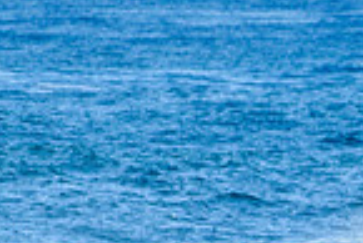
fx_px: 24698
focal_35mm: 2447
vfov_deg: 0.6
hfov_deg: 0.8
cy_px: 331
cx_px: 520
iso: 360
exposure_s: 1/2000
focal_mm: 500
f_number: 5.6
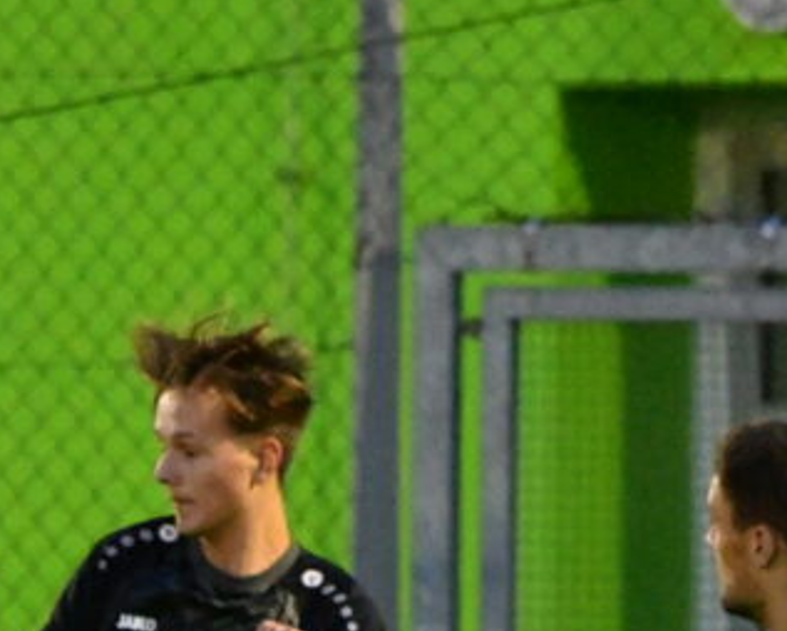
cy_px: 648
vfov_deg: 0.9
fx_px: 40973
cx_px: -442
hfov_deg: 1.1
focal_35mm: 1758
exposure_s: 1/400
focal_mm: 330
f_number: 5.6
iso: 12800
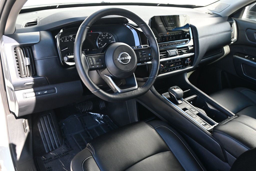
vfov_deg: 43.6
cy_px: 86
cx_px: 128
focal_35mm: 30
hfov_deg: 61.9
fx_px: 213
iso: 400
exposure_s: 1/125
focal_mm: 20
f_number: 3.8
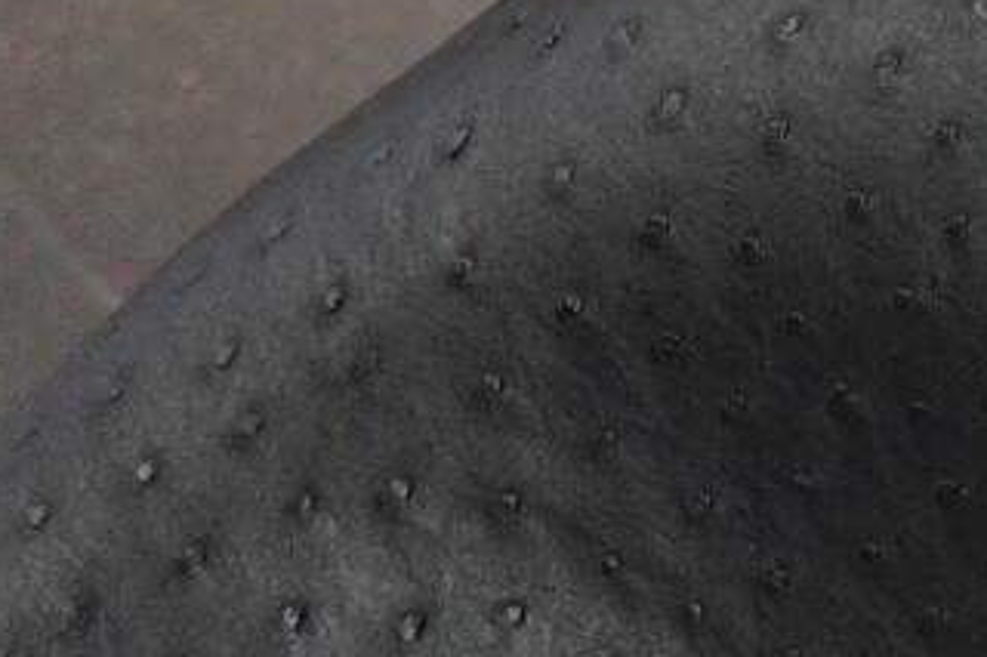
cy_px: -692
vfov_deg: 10.1
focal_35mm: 125
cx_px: 2921
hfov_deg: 11.0
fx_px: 3425
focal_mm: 7.6
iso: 500
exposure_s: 1/80
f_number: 2
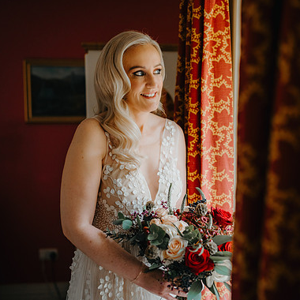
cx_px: 218
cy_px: 157
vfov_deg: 35.3
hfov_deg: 34.7
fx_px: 471
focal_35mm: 48
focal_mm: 35
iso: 640
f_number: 1.8
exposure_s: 1/200
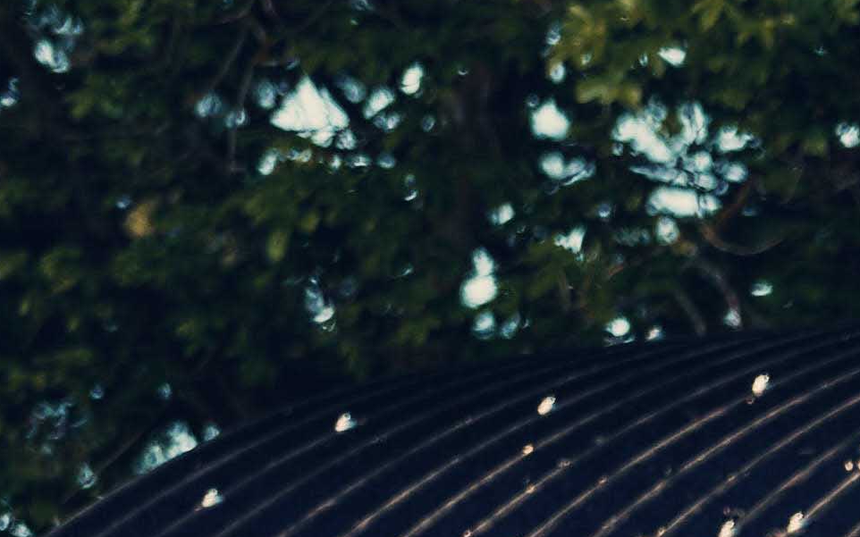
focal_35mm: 980
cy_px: 1676
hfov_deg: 2.1
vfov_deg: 1.3
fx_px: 22966
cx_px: 2511
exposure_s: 1/640
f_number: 4
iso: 200
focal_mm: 132
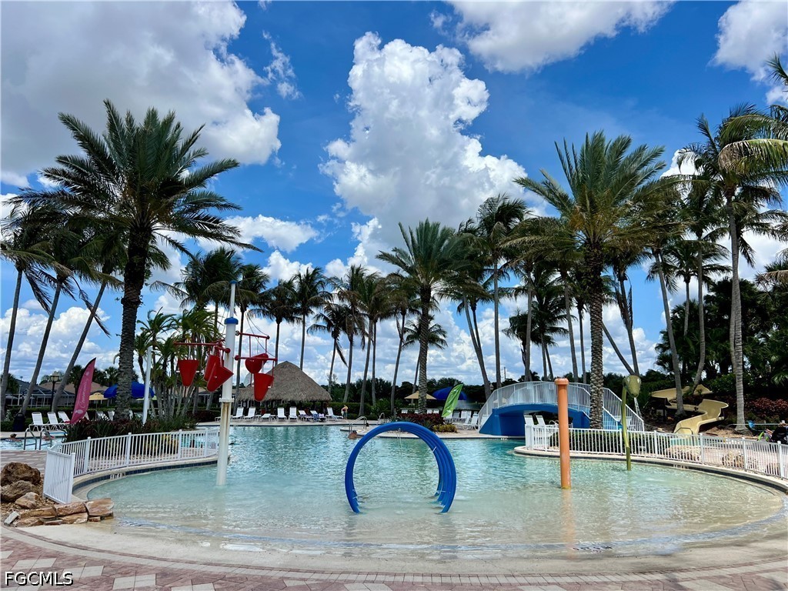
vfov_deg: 53.1
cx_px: 394
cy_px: 296
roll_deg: +0.1
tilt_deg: +8.4
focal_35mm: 26
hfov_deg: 67.3
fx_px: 592
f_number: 1.5
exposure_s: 1/6211
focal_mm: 5.7
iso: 50
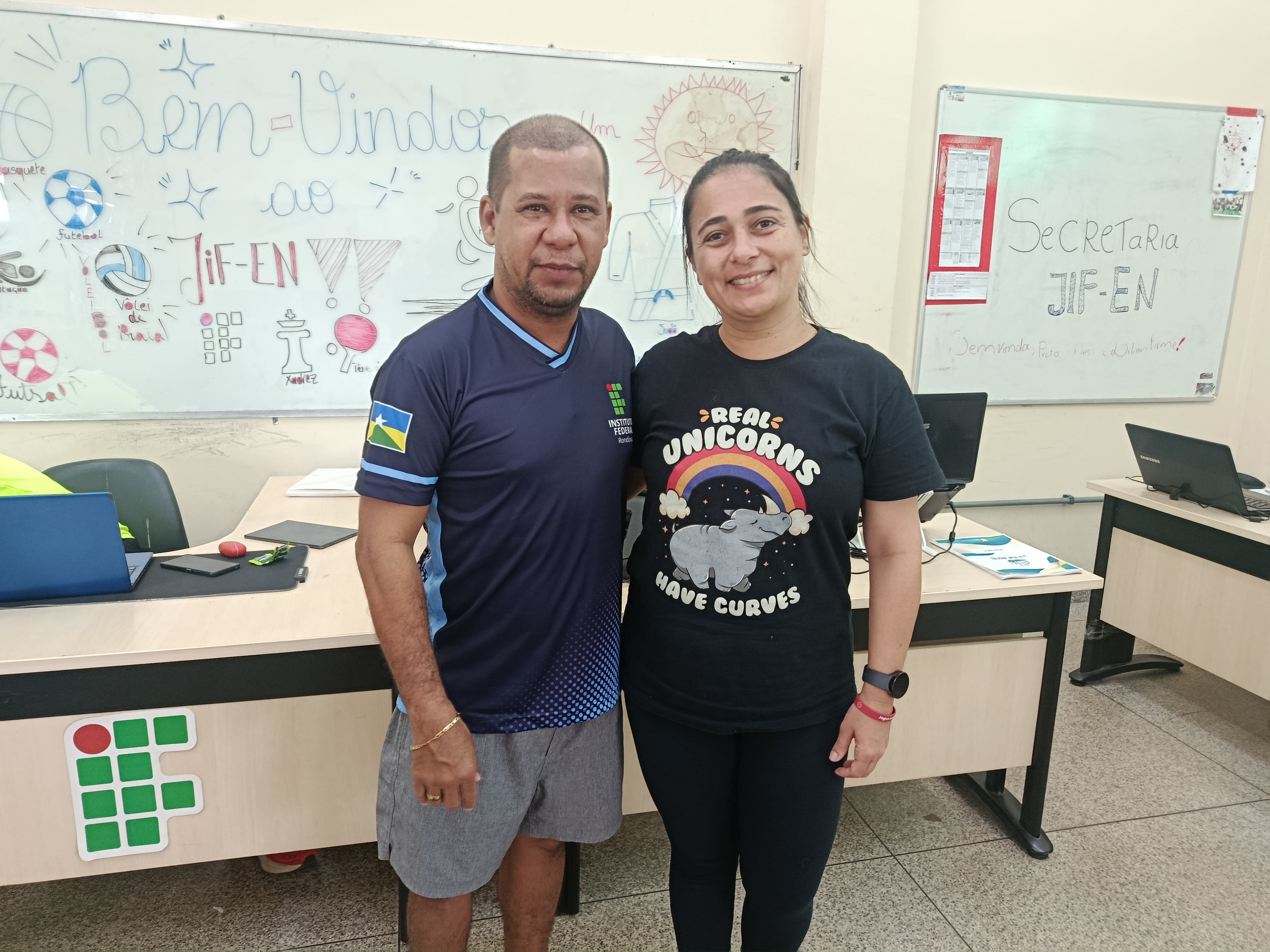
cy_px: 476
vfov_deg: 56.8
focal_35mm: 24
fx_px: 881
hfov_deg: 71.6
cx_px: 635
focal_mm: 5.24
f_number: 1.7
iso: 908
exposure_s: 1/120
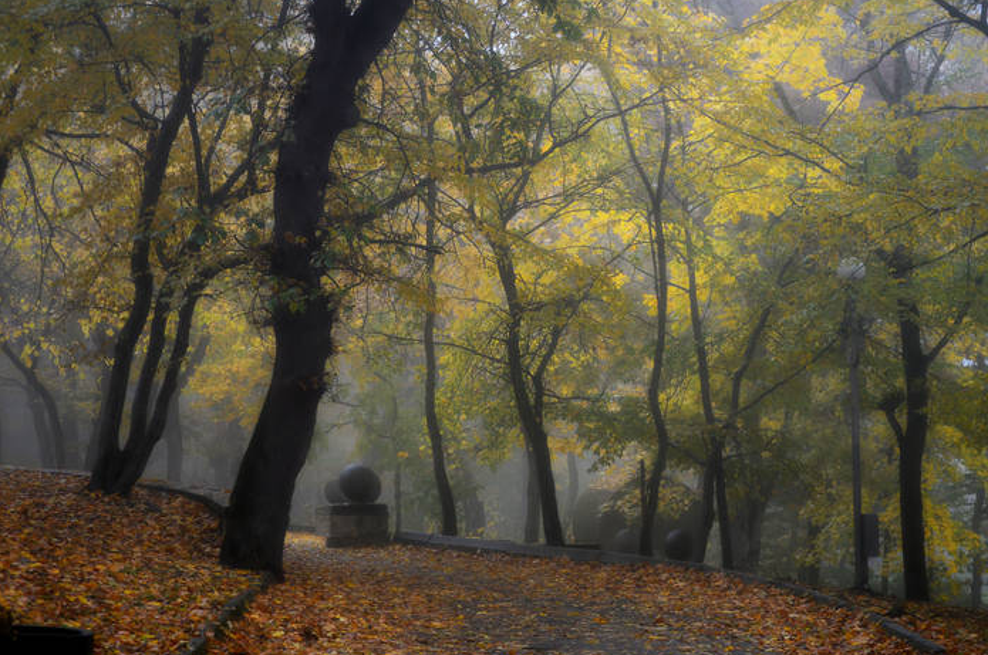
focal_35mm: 86
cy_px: 321
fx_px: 2343
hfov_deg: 23.8
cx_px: 510
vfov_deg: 15.9
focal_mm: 55
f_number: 5
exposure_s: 1/200
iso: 800
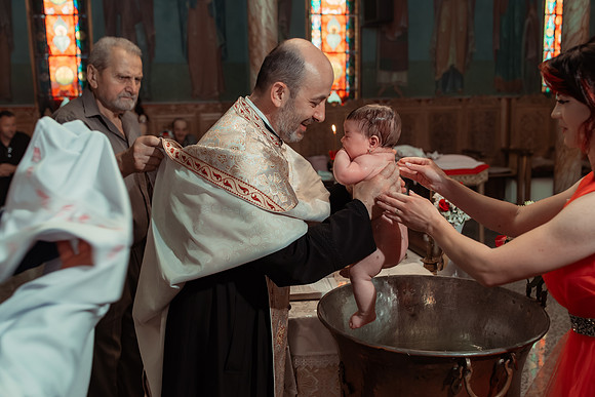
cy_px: 199
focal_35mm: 37
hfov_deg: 52.2
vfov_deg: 36.2
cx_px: 289
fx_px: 607
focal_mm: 35
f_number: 3.5
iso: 1600
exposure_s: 1/200
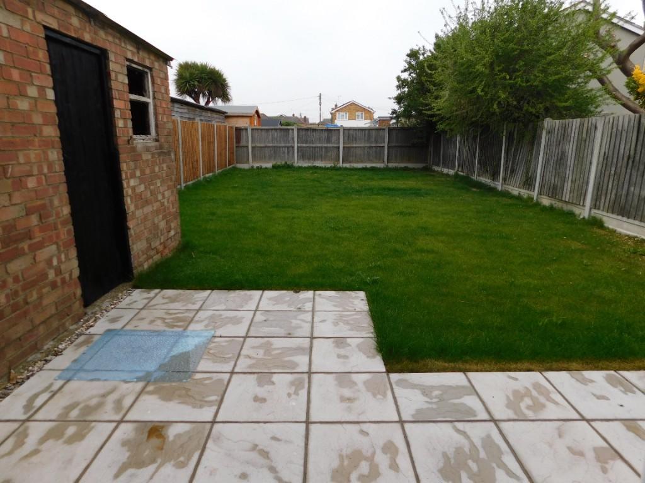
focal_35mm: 23
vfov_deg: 58.9
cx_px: 322
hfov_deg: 73.9
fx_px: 429
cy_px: 242
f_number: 3
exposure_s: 1/640
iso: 125
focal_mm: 4
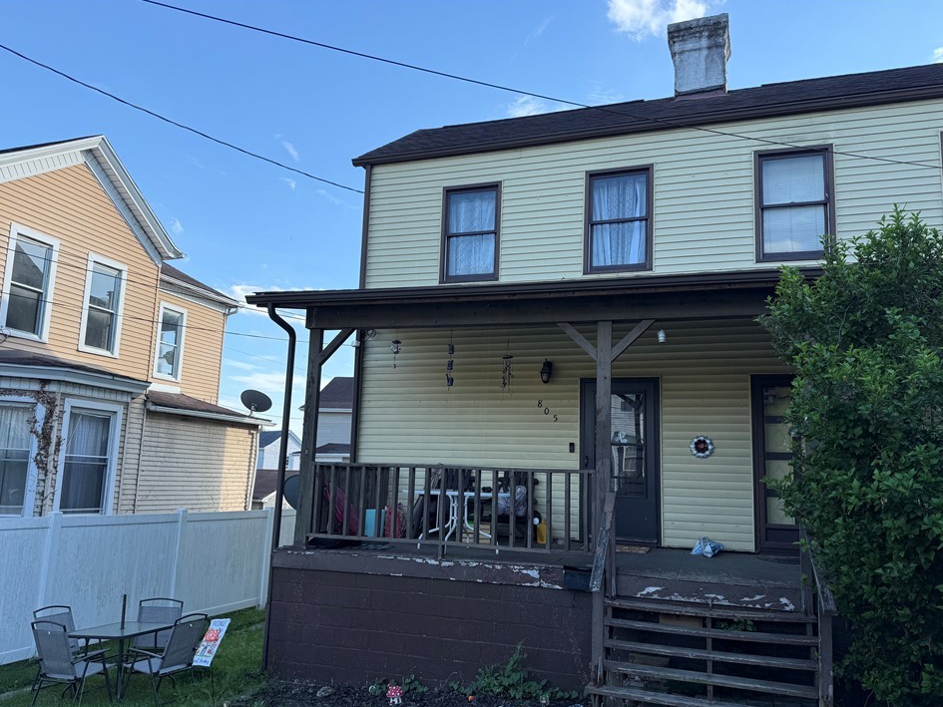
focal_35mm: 26
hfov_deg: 67.3
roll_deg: -2.4
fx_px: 708
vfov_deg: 53.0
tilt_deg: +8.2
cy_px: 376
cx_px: 464
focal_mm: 6.76
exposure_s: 1/1271
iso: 80
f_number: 1.78
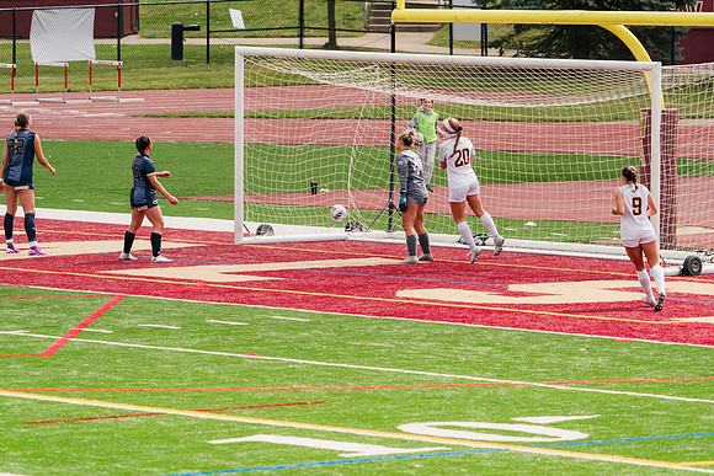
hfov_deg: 7.2
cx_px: 357
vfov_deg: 4.8
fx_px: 5673
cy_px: 238
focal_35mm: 286
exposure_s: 1/1600
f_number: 5.6
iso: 400
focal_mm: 286
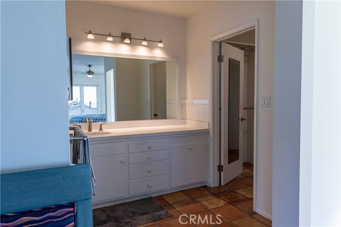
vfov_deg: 51.2
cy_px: 114
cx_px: 170
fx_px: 237
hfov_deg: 71.5
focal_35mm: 25
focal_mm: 25
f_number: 11
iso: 100
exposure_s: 1/40
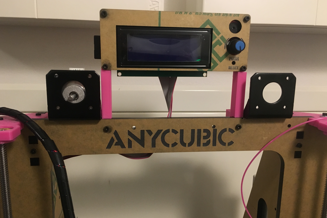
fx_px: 282
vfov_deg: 42.3
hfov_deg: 60.3
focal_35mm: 31
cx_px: 162
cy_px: 117
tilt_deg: -11.3
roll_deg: -0.4
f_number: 2.2
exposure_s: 1/25
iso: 200
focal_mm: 4.15
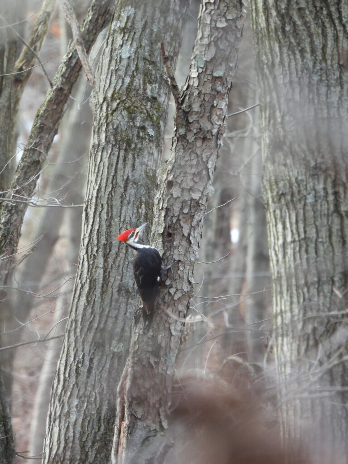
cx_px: 174
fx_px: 14745
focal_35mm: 1100
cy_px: 232
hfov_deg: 1.4
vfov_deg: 1.8
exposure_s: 1/125
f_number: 5.6
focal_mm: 196
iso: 400
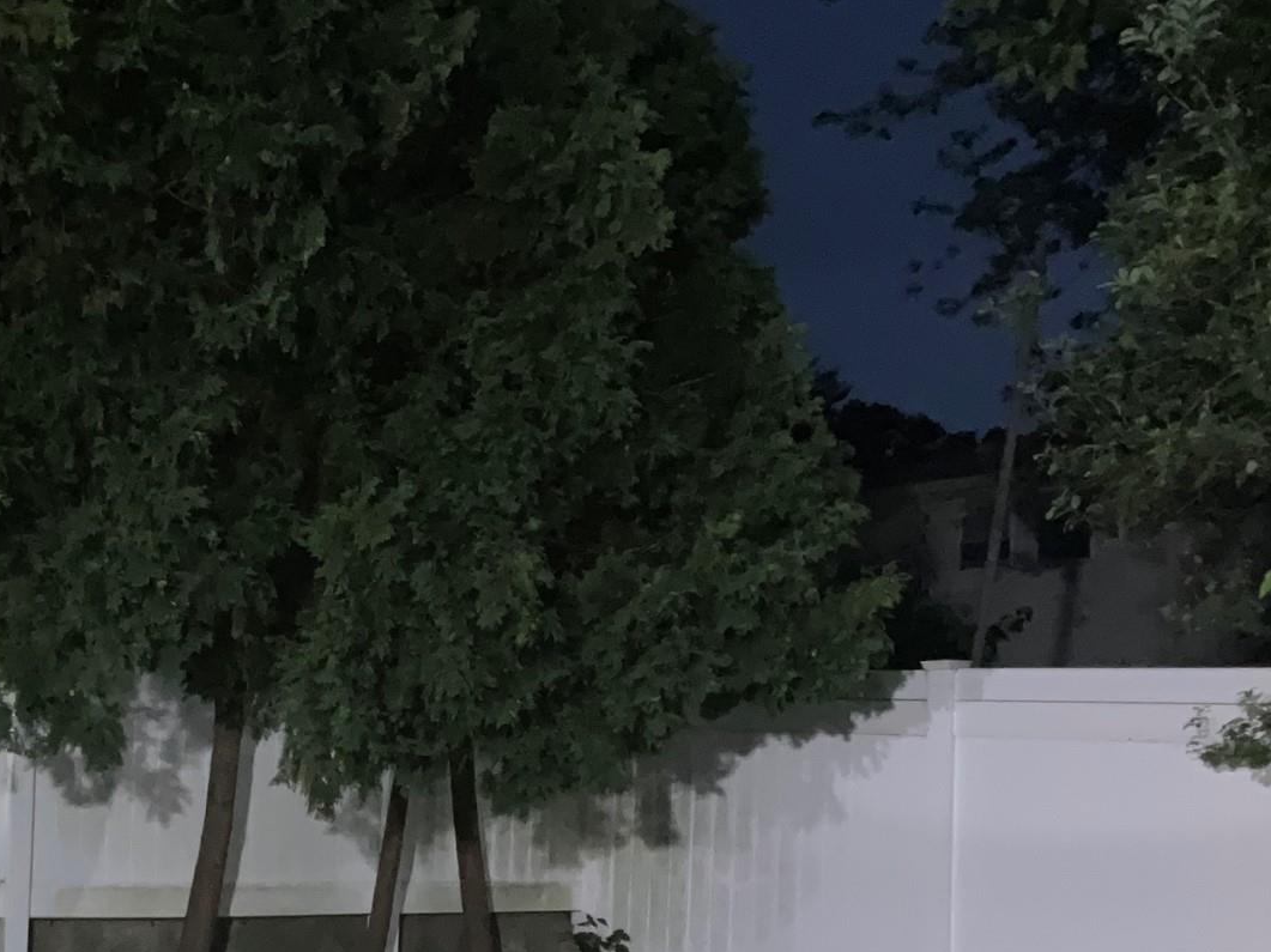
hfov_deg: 33.0
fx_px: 2055
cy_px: 821
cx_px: 180
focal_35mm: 56
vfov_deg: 25.4
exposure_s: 1/16
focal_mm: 3
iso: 200
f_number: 1.8
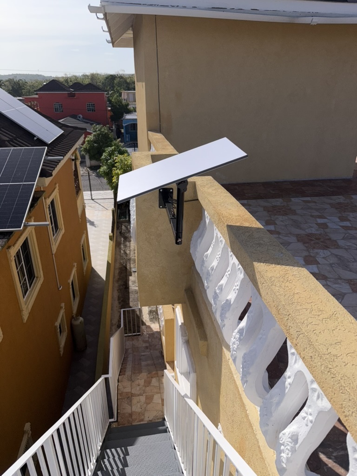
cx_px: 178
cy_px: 238
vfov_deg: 71.6
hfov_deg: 56.8
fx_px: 330
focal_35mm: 24
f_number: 1.78
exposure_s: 1/15625
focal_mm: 6.76
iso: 50
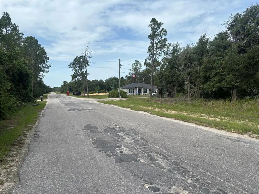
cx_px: 130
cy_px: 97
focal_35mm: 26
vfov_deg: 53.1
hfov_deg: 67.3
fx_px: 195
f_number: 1.6
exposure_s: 1/3311
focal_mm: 5.96
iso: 50
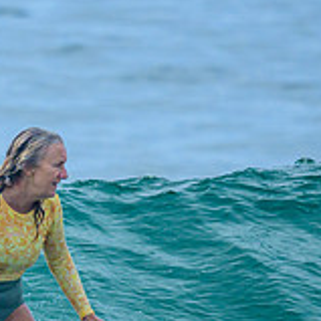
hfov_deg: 0.5
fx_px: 34905
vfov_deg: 0.5
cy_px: 260
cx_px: -129
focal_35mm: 3327
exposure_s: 1/3200
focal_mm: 800
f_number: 6.3
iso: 400
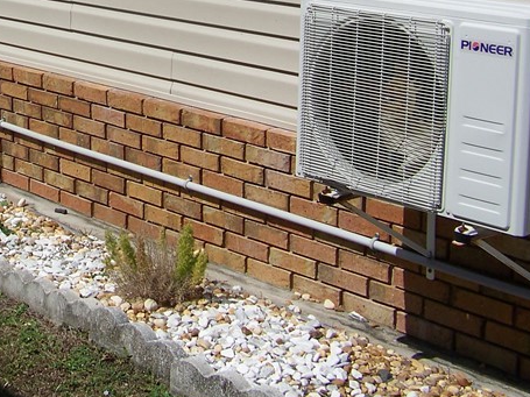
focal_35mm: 81
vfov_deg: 17.6
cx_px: 2
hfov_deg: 23.2
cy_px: -40
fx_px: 1240
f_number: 4
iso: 64
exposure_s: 1/1000
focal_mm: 5.85
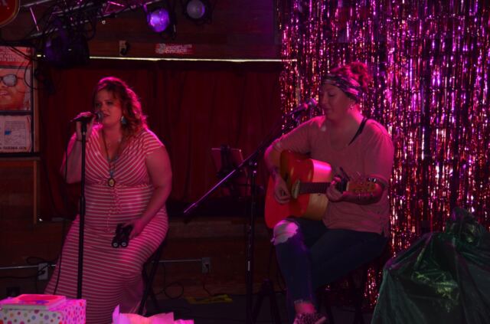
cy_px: 162
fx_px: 1120
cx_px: 245
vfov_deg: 16.5
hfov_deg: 24.7
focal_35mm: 82
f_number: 4.8
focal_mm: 55
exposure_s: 1/60
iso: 100
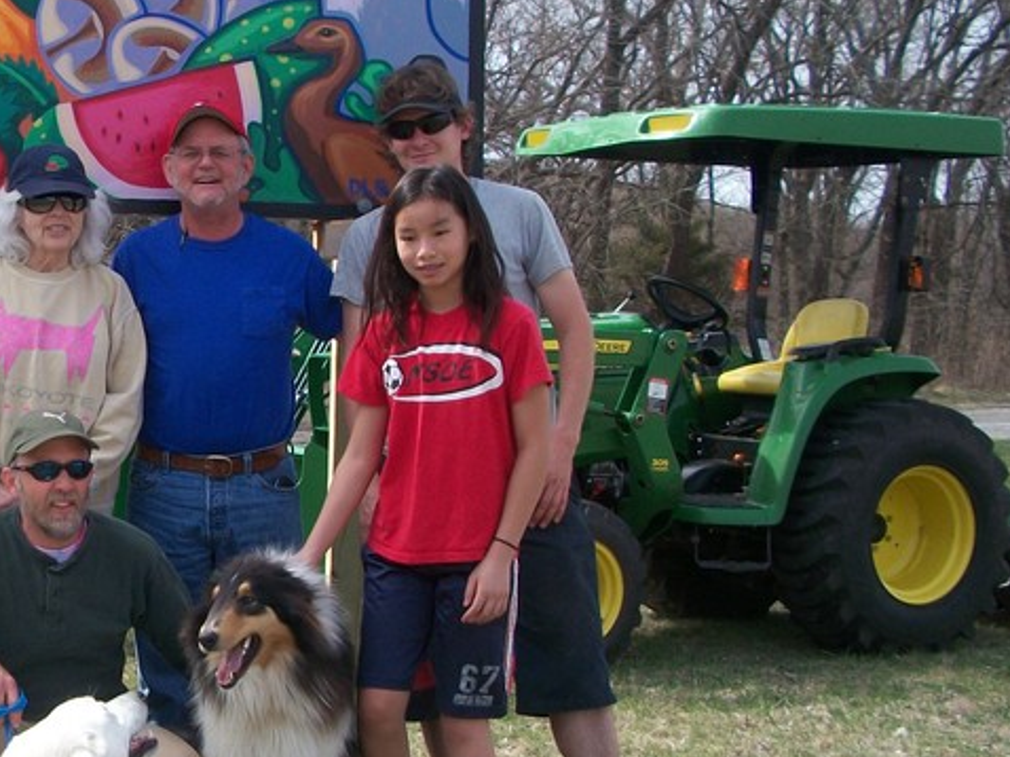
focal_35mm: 75
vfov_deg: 19.6
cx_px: 30
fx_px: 2187
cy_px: 493
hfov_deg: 24.9
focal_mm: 6.3
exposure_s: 1/640
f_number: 3.1
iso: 80
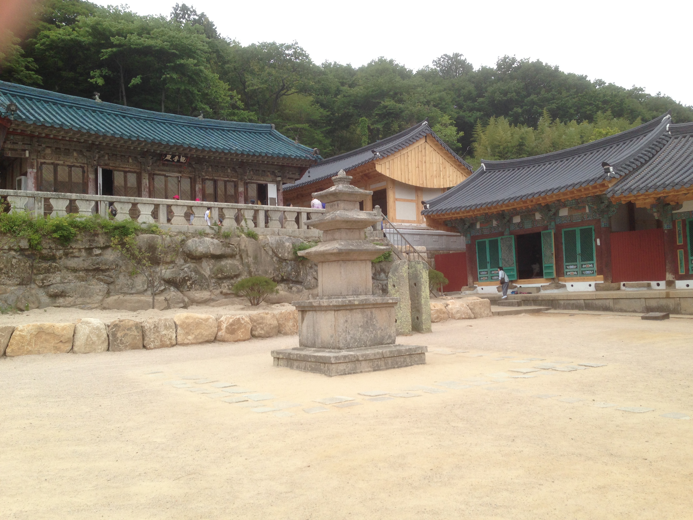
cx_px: 346
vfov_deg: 42.9
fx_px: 661
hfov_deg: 55.4
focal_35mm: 33
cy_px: 260
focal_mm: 4.12
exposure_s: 1/786
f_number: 2.4
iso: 50
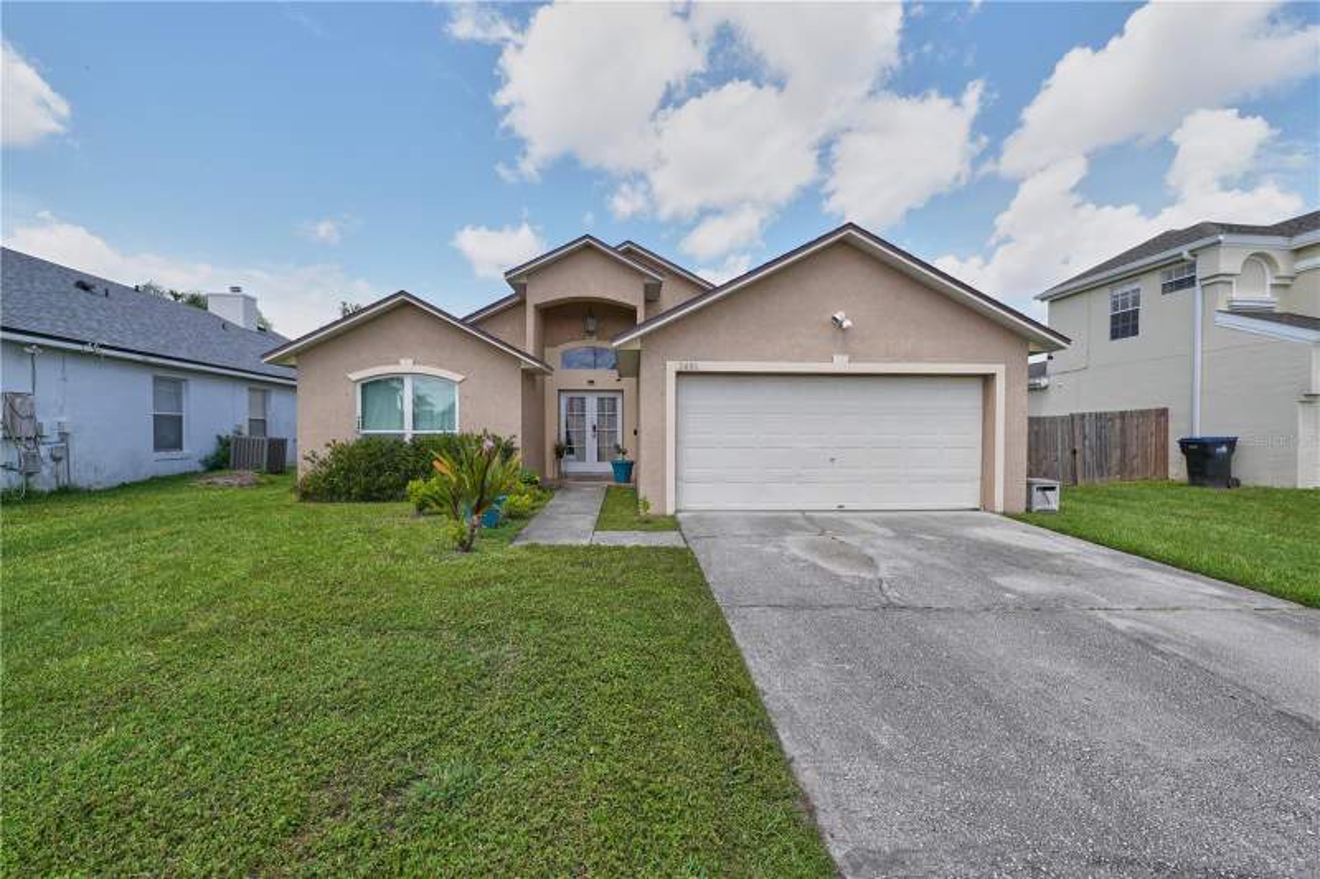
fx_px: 513
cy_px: 440
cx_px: 660
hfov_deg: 104.3
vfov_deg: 81.2
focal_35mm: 14
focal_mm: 14
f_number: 7.1
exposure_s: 1/200
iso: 100
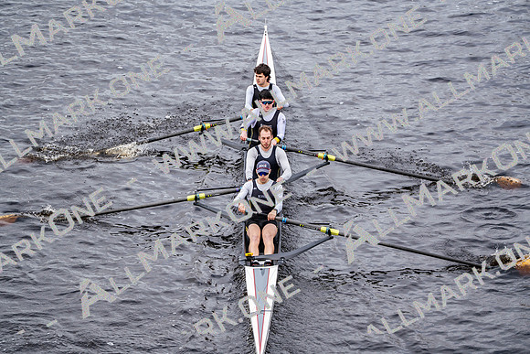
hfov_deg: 10.3
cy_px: 177
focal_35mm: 200
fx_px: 2945
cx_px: 265
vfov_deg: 6.9
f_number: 2.8
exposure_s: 1/2000
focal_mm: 200
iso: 250
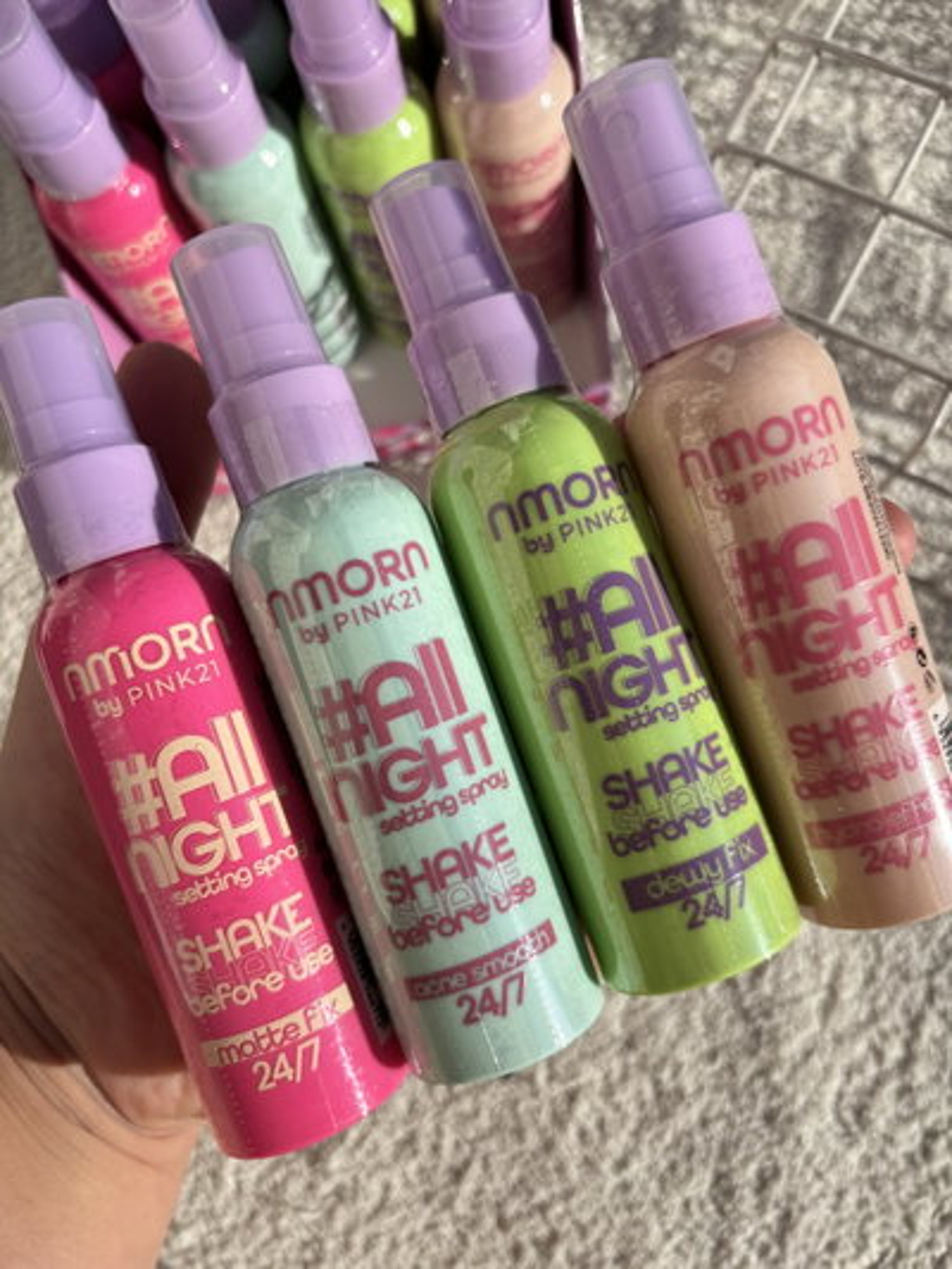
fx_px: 953
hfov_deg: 53.1
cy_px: 634
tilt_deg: -76.3
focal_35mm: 26
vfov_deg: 67.3
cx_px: 476
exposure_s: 1/5952
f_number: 1.6
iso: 50
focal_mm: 5.96
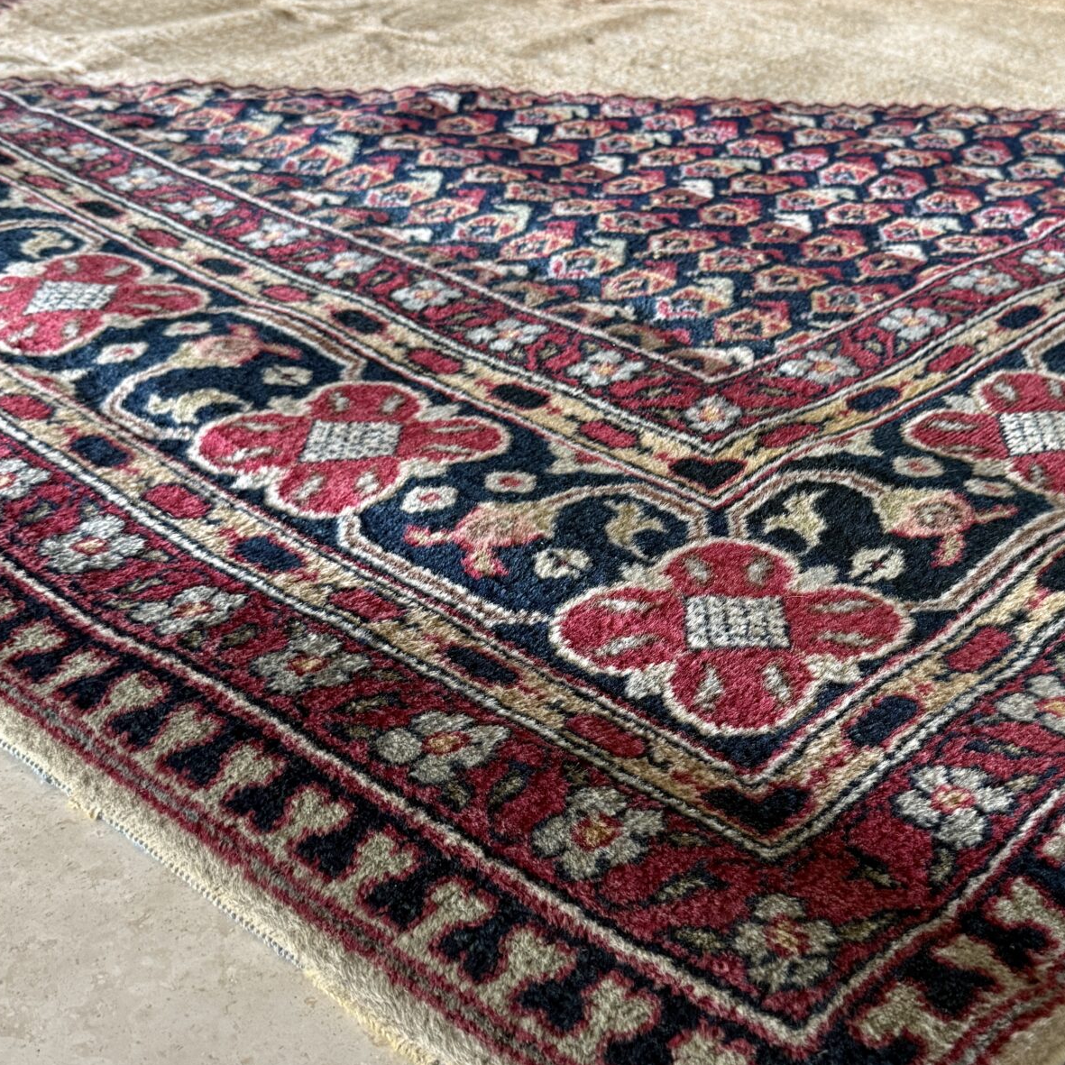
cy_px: 486
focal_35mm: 46
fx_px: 1601
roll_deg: -3.4
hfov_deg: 36.1
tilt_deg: -26.2
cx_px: 768
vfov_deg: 36.8
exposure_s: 1/60
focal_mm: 6.76
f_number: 1.78
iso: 250
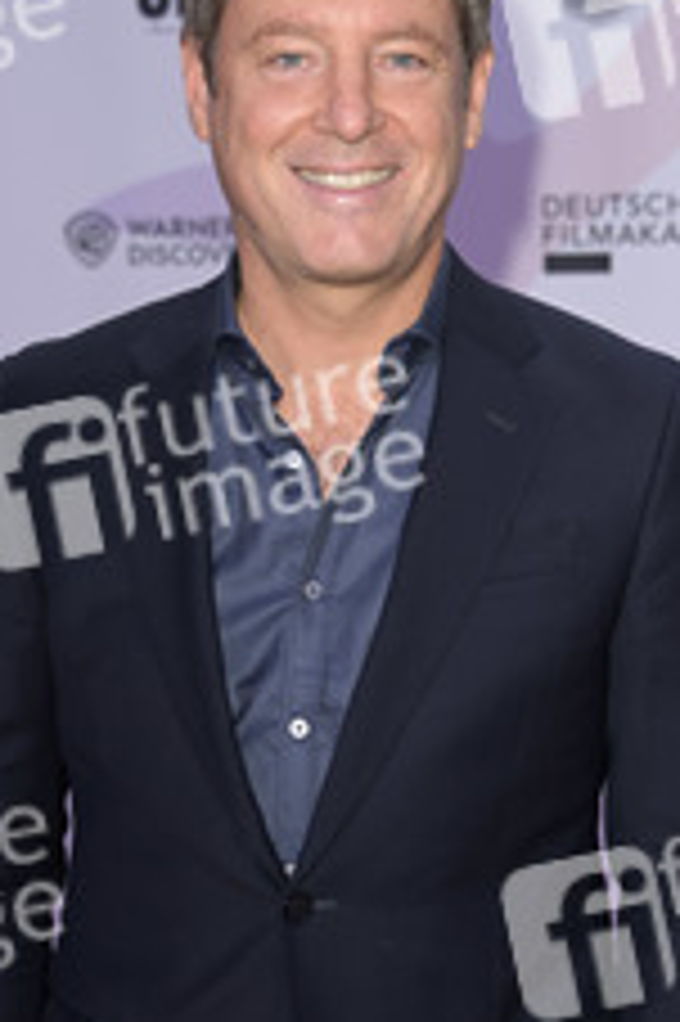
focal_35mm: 120
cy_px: 689
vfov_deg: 17.0
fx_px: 3405
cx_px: 324
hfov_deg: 11.4
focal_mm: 68
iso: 400
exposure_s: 1/250
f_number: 5.6
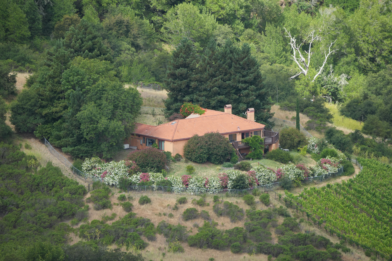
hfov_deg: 5.2
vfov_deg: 3.4
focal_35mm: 400
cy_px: 130
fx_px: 4355
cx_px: 196
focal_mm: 400
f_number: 6.3
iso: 500
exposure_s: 1/800
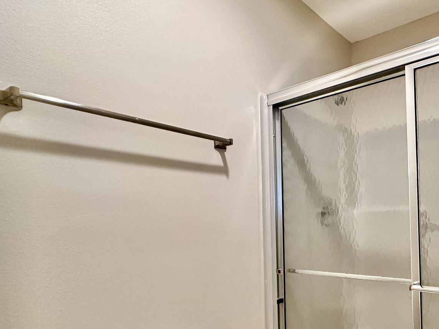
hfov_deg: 63.5
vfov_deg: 53.8
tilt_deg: +0.1
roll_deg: +0.6
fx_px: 317
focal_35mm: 25
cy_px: 219
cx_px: 350
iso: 320
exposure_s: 1/60
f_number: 2.2
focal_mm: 2.22
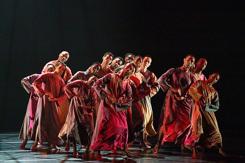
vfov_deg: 4.5
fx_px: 2083
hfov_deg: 6.7
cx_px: 107
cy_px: 71
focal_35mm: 306
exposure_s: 1/250
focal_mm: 271
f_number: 5.6
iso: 5000
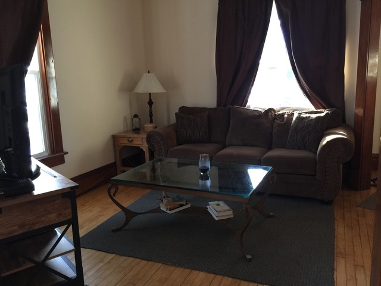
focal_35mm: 29
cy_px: 143
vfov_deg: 48.2
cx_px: 190
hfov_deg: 61.7
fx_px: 319
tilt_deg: -10.4
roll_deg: +2.1
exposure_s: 1/15
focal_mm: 4.15
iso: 64
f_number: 2.2
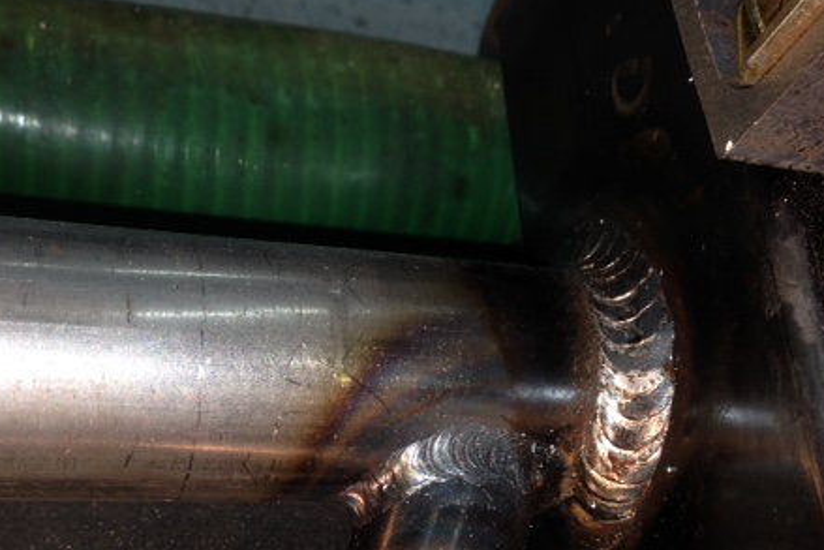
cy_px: 355
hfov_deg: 39.6
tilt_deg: -54.3
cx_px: 404
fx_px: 1145
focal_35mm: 50
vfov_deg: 26.9
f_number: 2.4
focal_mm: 4.12
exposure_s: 1/76
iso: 50
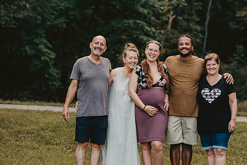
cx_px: 152
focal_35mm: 152
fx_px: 1044
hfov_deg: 13.5
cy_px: 95
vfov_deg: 9.0
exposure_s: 1/125
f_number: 3.5
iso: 250
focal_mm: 120
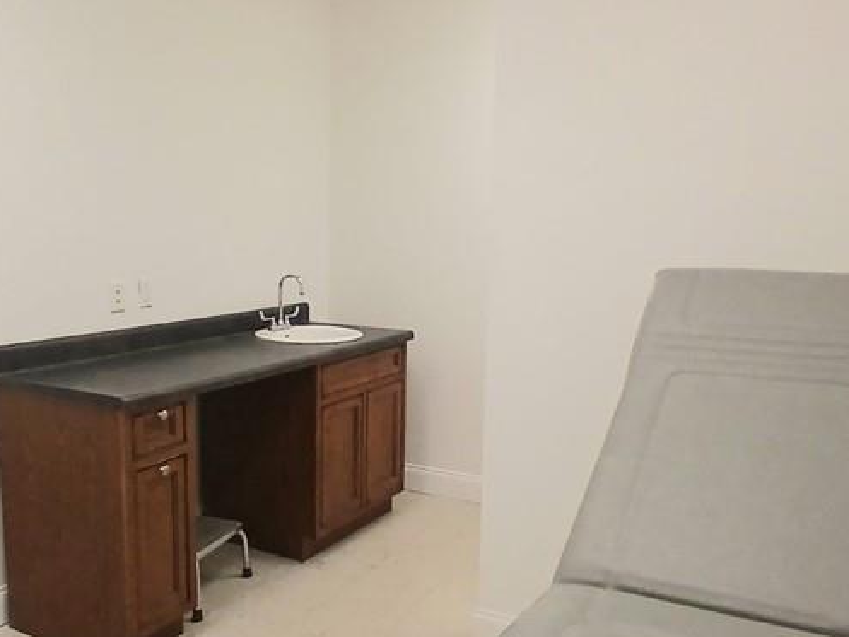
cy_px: 324
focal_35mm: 35
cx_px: 343
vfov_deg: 40.7
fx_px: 859
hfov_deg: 52.3
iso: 100
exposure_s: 1/30
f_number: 2.2
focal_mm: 1.4
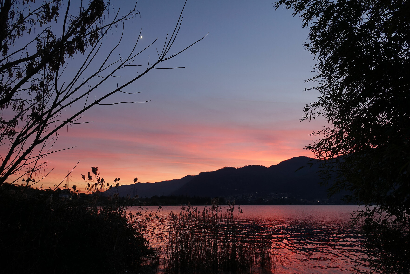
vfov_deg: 53.1
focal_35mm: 24
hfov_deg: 73.7
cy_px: 137
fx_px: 273
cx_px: 205
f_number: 2.4
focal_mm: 8.8
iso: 125
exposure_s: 1/30
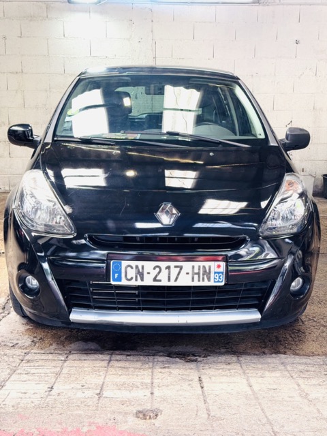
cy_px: 218
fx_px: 605
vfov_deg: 39.7
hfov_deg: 30.3
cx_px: 164
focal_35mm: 48
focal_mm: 6.76
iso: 50
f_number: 1.78
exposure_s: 1/121
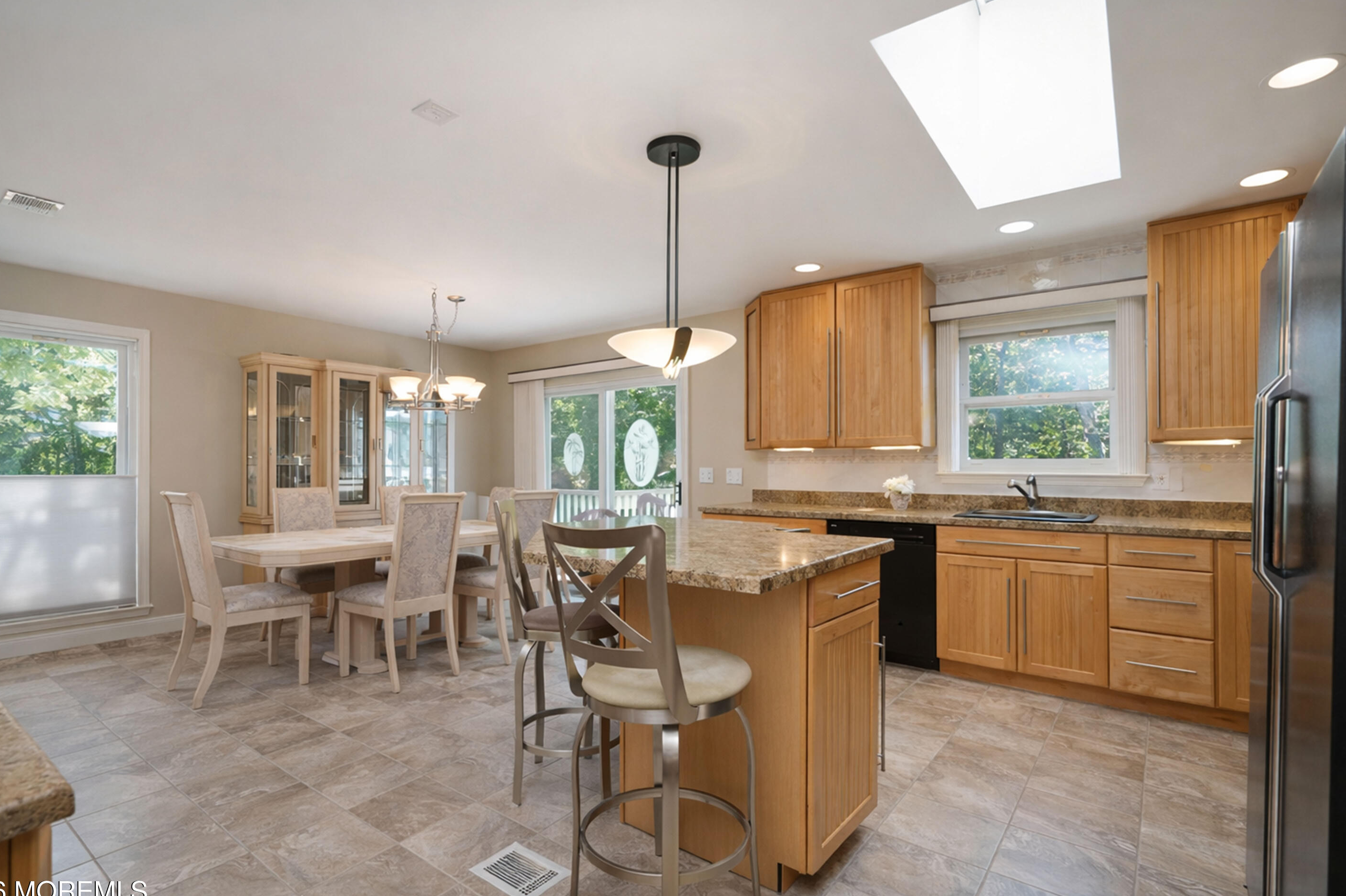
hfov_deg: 91.5
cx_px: 640
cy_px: 459
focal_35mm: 18
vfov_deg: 68.8
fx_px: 655
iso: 64
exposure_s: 1/40
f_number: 4.5
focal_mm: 16.5
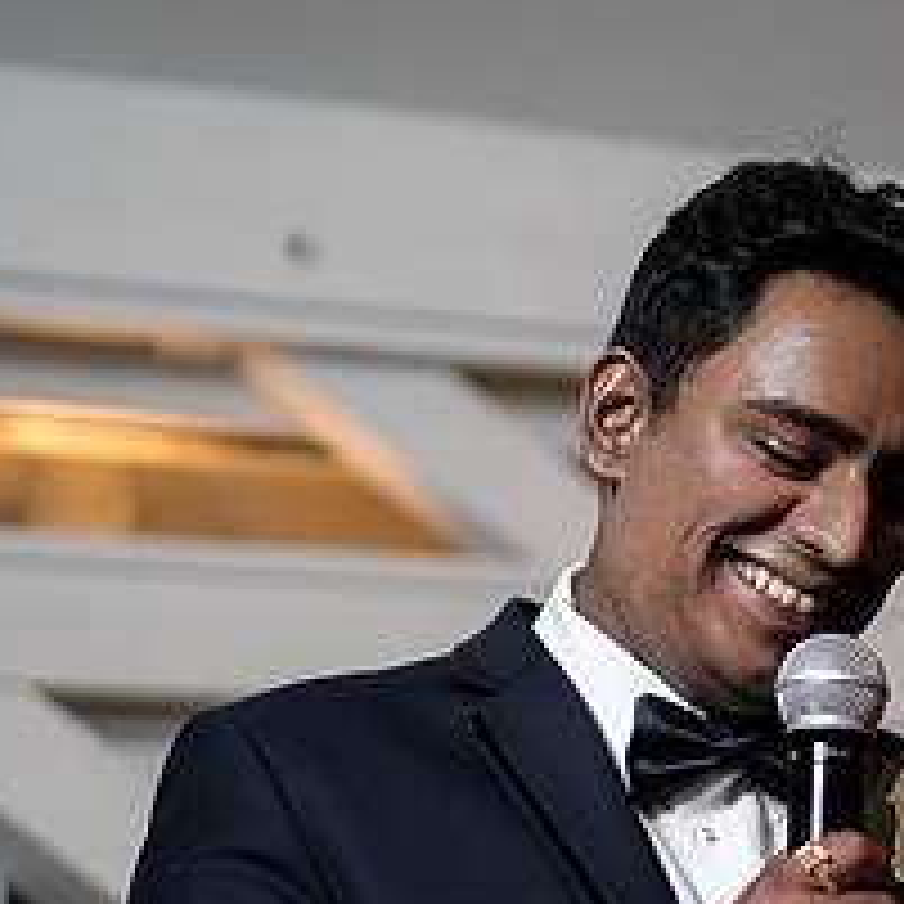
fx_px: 3220
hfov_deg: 15.6
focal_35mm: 109
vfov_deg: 16.0
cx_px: 958
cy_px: 544
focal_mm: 35
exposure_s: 1/200
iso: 250
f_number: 1.4
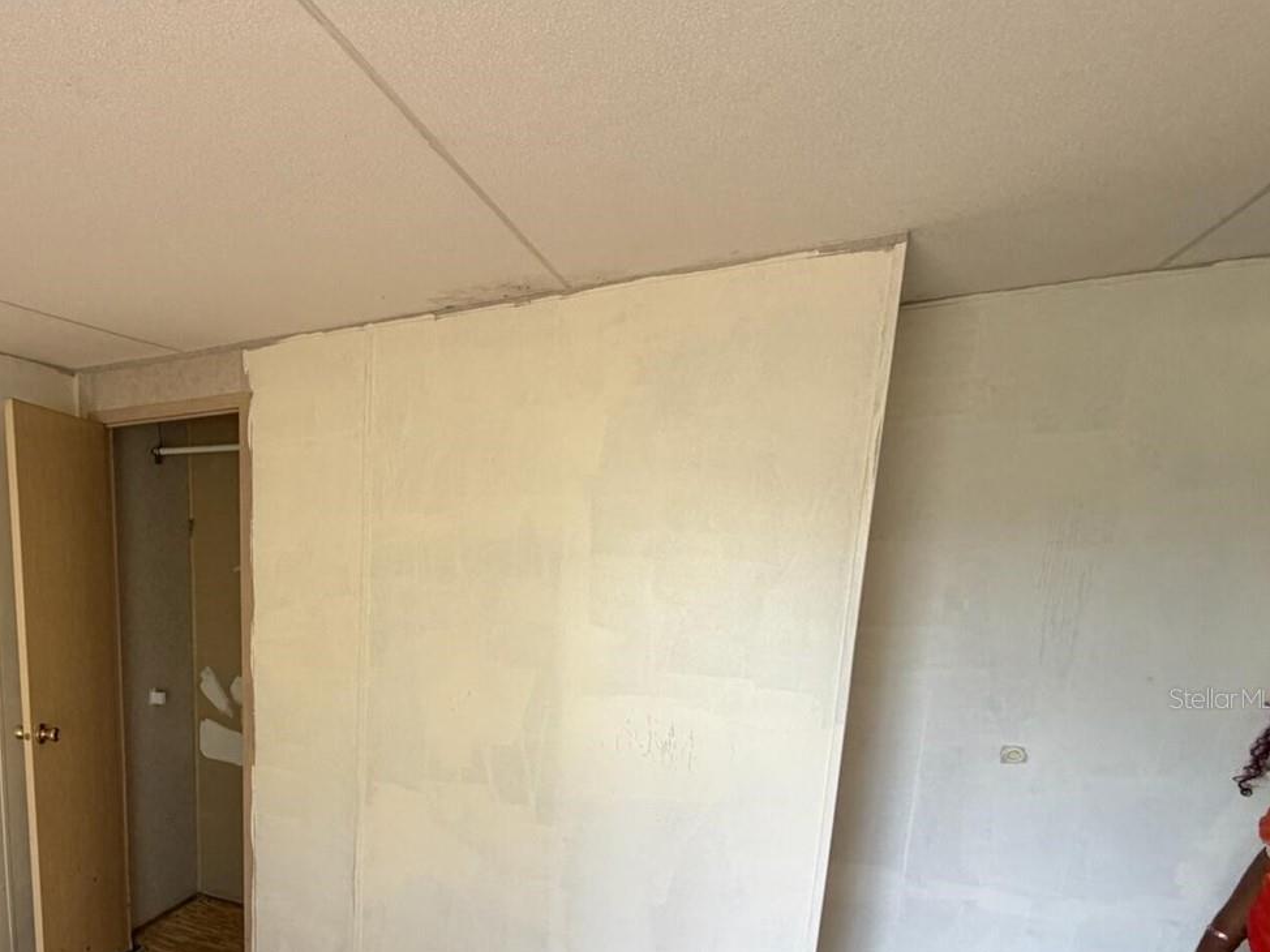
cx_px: 249
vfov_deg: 56.4
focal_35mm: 23
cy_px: 698
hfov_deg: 66.9
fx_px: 844
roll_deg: +0.2
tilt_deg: -10.3
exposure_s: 1/121
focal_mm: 2.22
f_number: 2.2
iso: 160
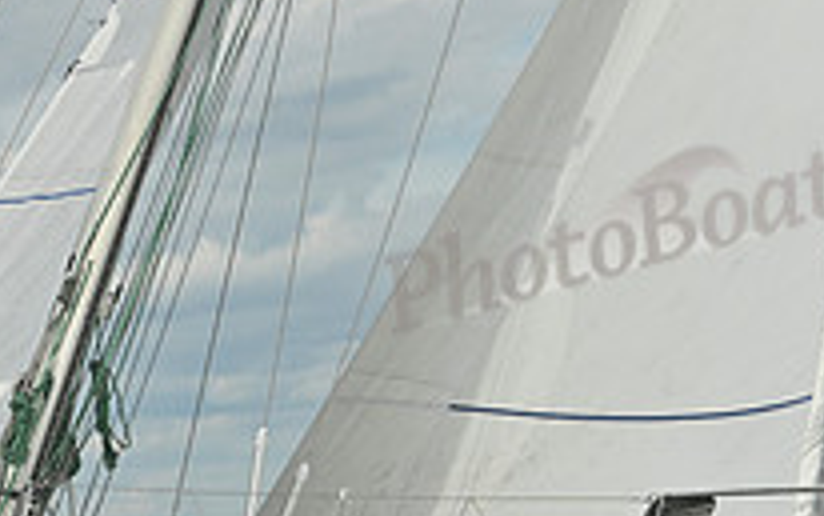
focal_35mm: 201
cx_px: 180
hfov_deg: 10.4
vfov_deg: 6.5
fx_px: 4516
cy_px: 494
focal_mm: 70
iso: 320
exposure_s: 1/1250
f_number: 13
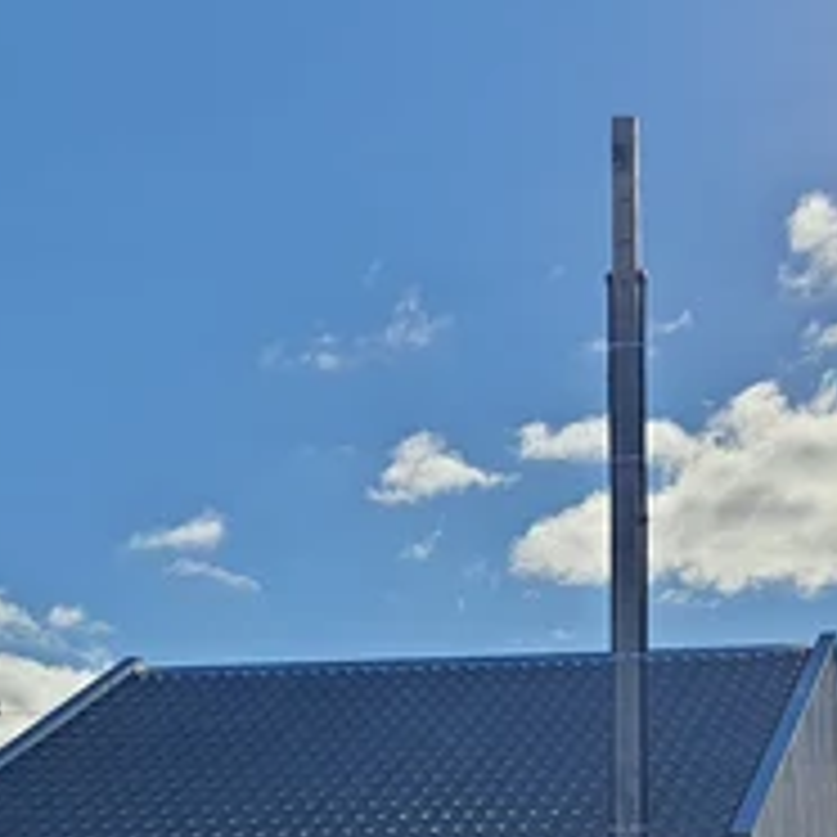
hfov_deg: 18.4
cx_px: 634
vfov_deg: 17.4
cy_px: 1060
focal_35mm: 94
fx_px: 2571
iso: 50
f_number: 1.8
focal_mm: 5.23
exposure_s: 1/2664
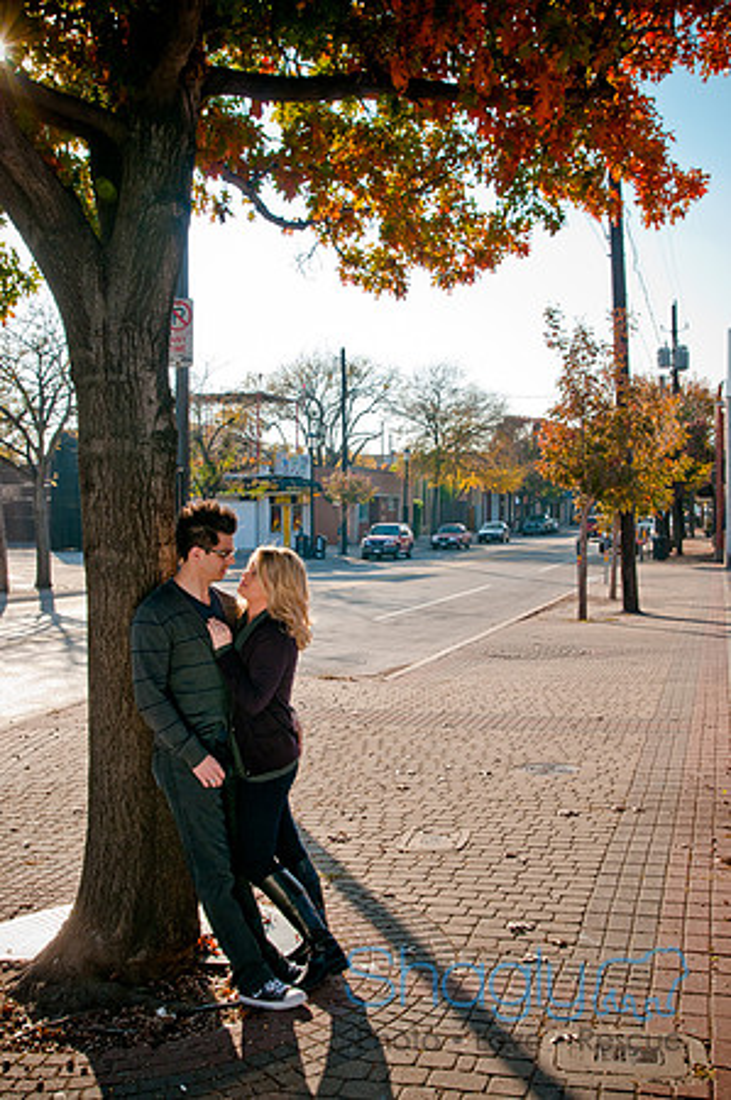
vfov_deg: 49.6
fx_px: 1191
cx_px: 366
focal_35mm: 39
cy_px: 550
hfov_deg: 34.1
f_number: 9
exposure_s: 1/250
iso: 200
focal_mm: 26
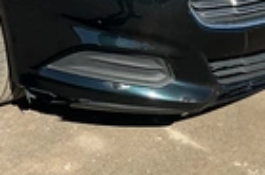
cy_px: -51
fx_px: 617
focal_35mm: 84
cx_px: 57
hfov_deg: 23.9
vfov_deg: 15.4
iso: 25
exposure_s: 1/1626
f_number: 1.8
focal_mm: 3
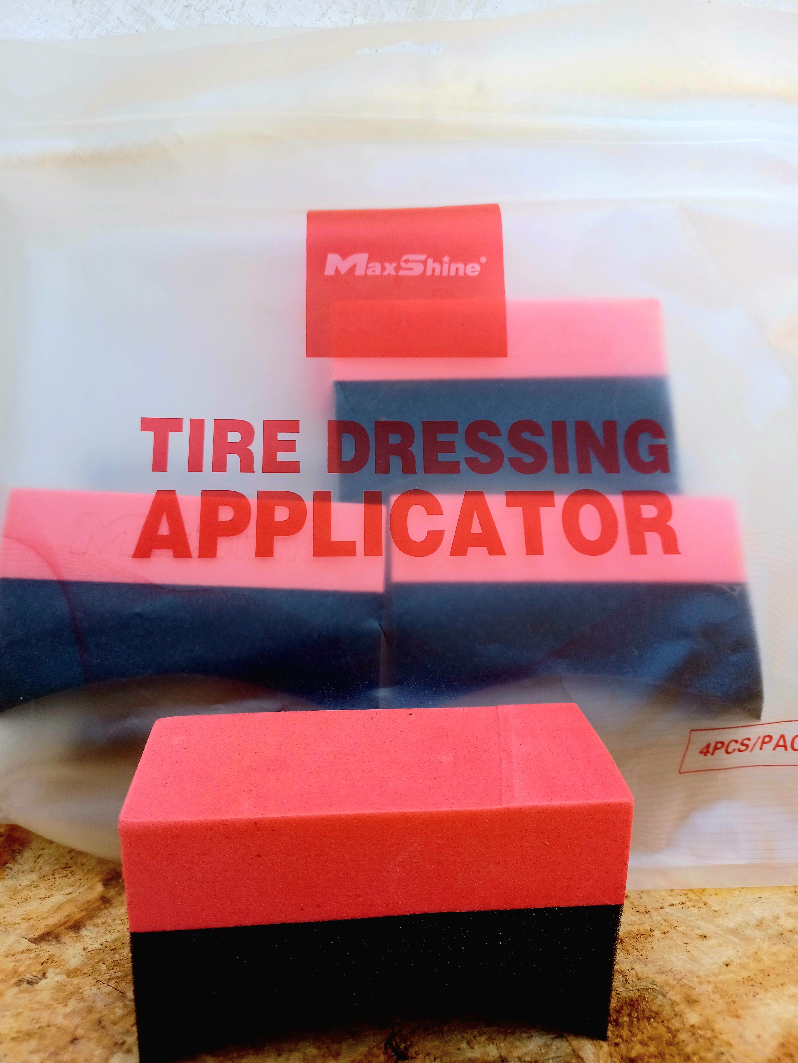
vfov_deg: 69.4
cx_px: 399
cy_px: 532
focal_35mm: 25
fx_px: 768
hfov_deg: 54.9
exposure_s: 1/101
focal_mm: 4.6
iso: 50
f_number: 1.8
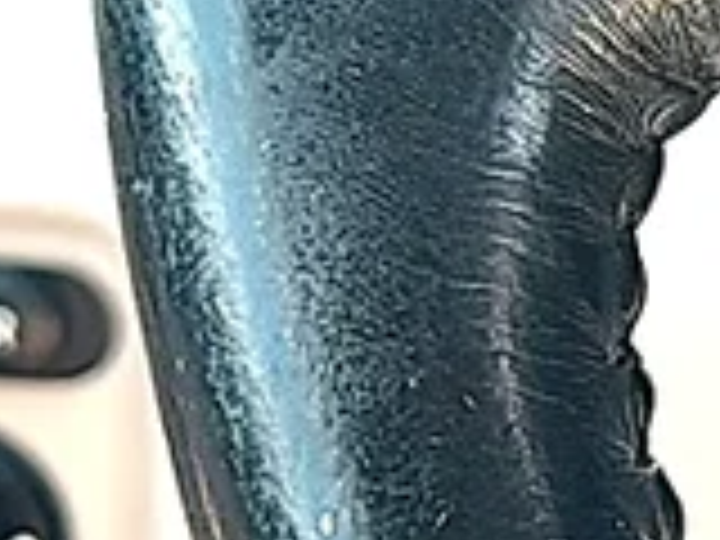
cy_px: 7
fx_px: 4014
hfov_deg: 9.9
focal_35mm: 193
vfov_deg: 7.7
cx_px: 1143
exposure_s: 1/97
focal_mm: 6.86
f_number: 1.78
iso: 50
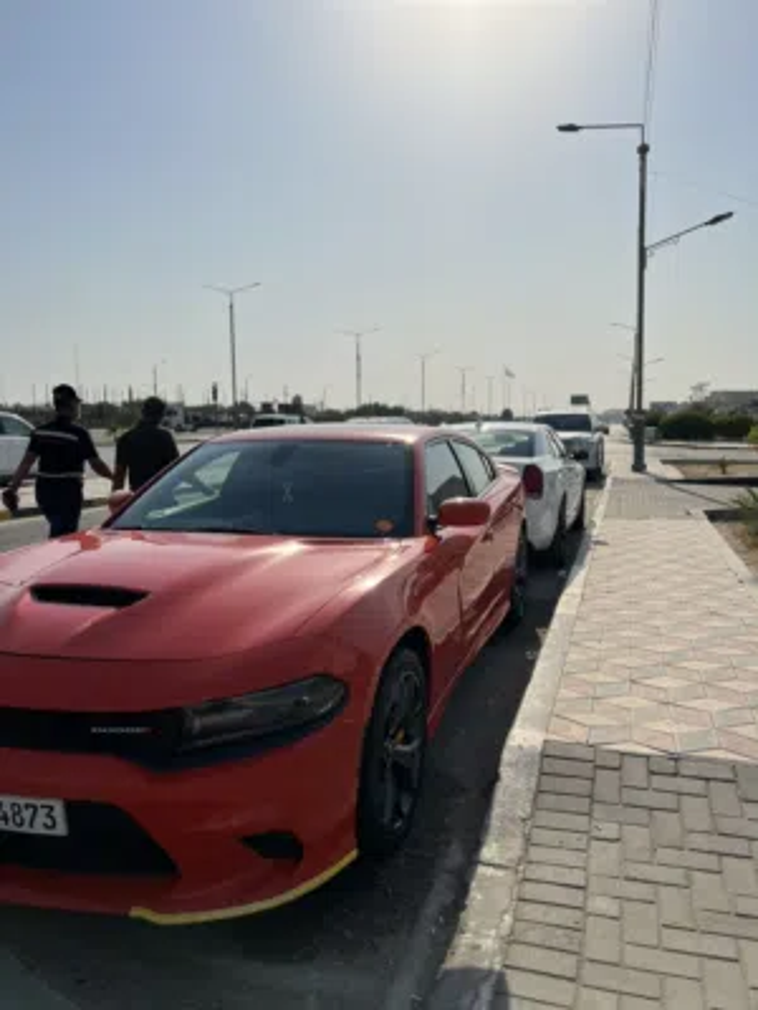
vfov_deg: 67.3
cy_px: 505
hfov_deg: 53.1
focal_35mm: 26
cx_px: 379
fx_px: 759
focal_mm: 5.7
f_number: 1.5
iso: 50
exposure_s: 1/14286
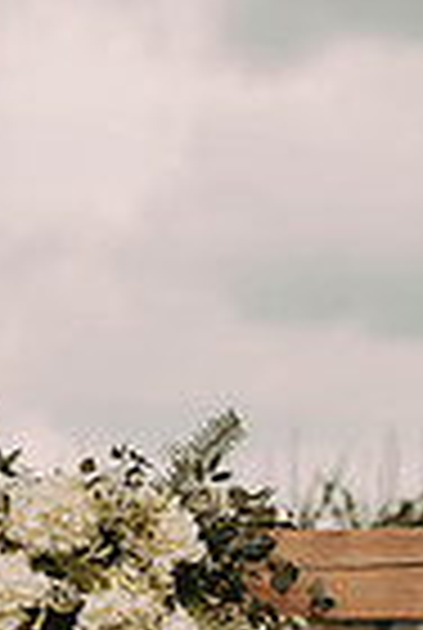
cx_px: 315
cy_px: 540
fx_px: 5173
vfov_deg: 7.0
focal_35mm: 295
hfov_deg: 4.7
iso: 200
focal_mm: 92
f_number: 2.8
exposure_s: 1/800
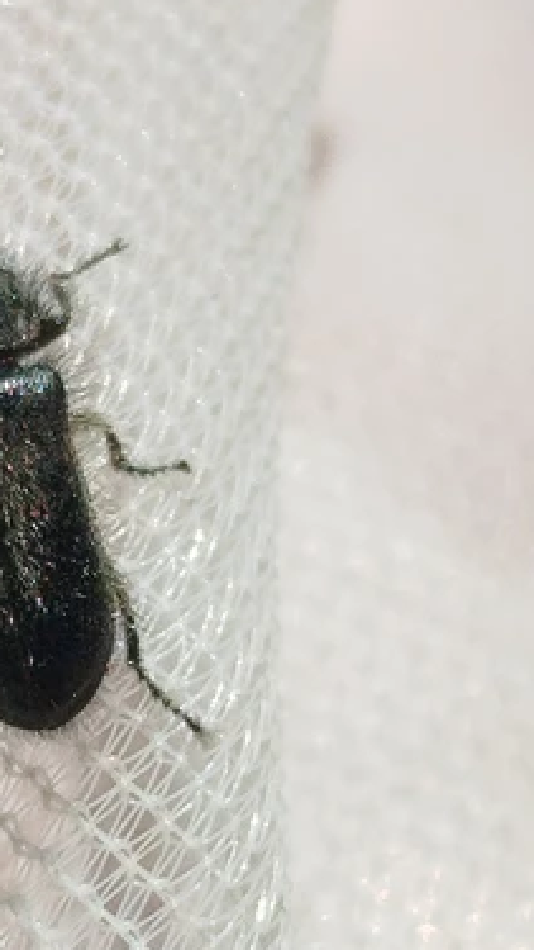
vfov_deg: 26.4
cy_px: 598
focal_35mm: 80
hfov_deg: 14.9
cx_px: 38
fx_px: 2013
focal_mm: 5.31
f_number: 1.7
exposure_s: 1/1084
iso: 50
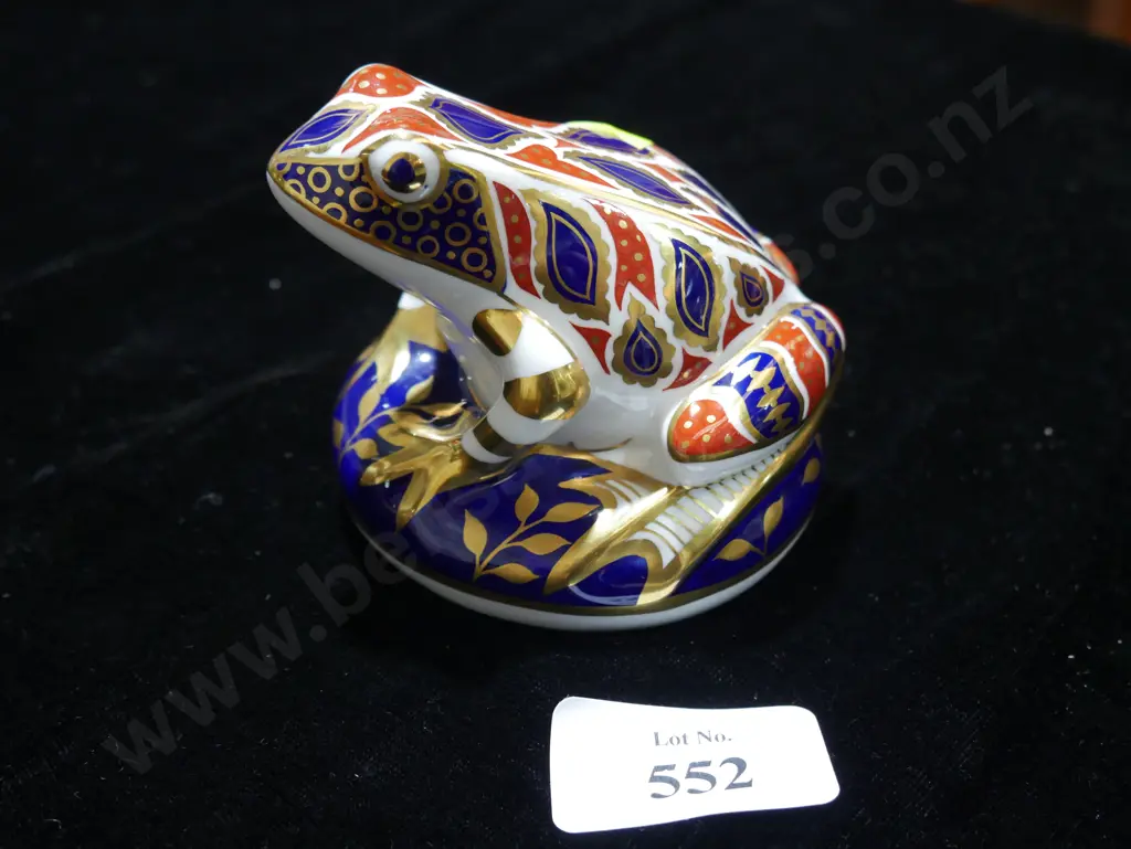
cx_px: 566
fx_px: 1373
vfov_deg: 34.4
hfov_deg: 44.8
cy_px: 424
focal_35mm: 42
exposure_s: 1/60
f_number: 4.6
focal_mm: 21
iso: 1000
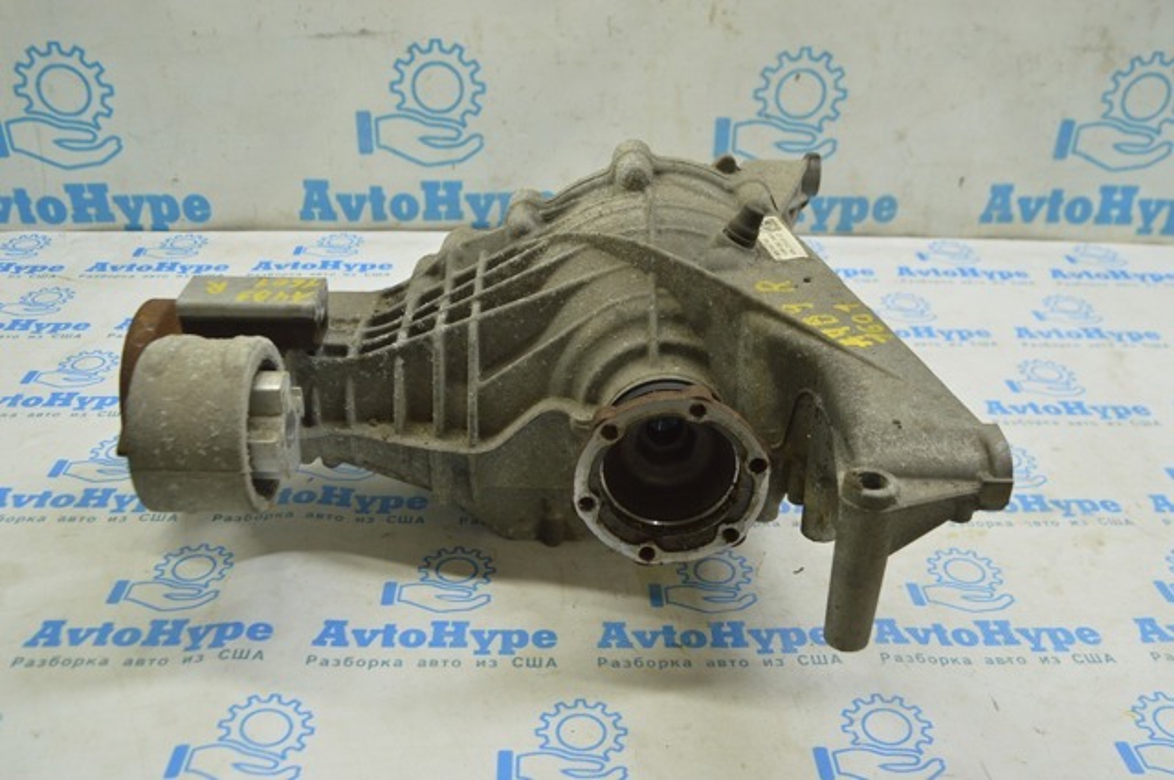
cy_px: 390
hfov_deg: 55.2
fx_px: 1124
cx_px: 587
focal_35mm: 34
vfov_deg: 38.3
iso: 400
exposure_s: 1/20
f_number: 5.6
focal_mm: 23
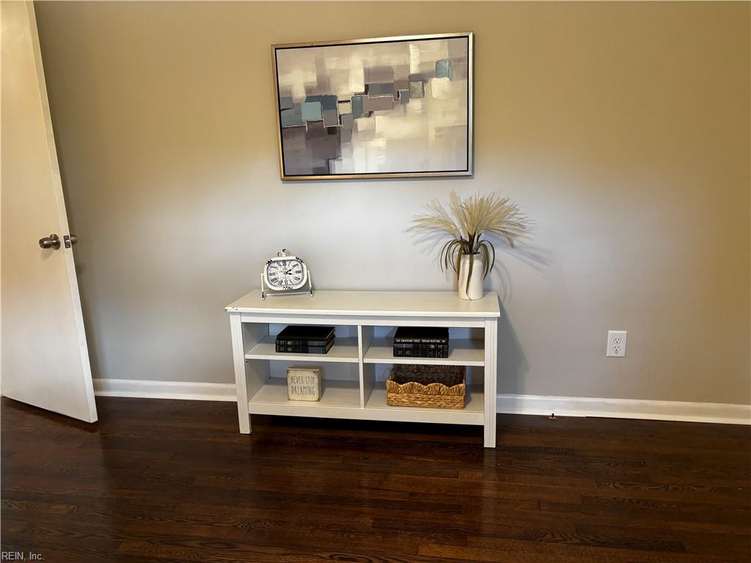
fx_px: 564
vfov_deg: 53.1
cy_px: 282
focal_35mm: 26
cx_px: 376
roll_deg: +2.0
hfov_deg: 67.3
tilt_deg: -13.4
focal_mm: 5.96
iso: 160
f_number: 1.6
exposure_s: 1/60
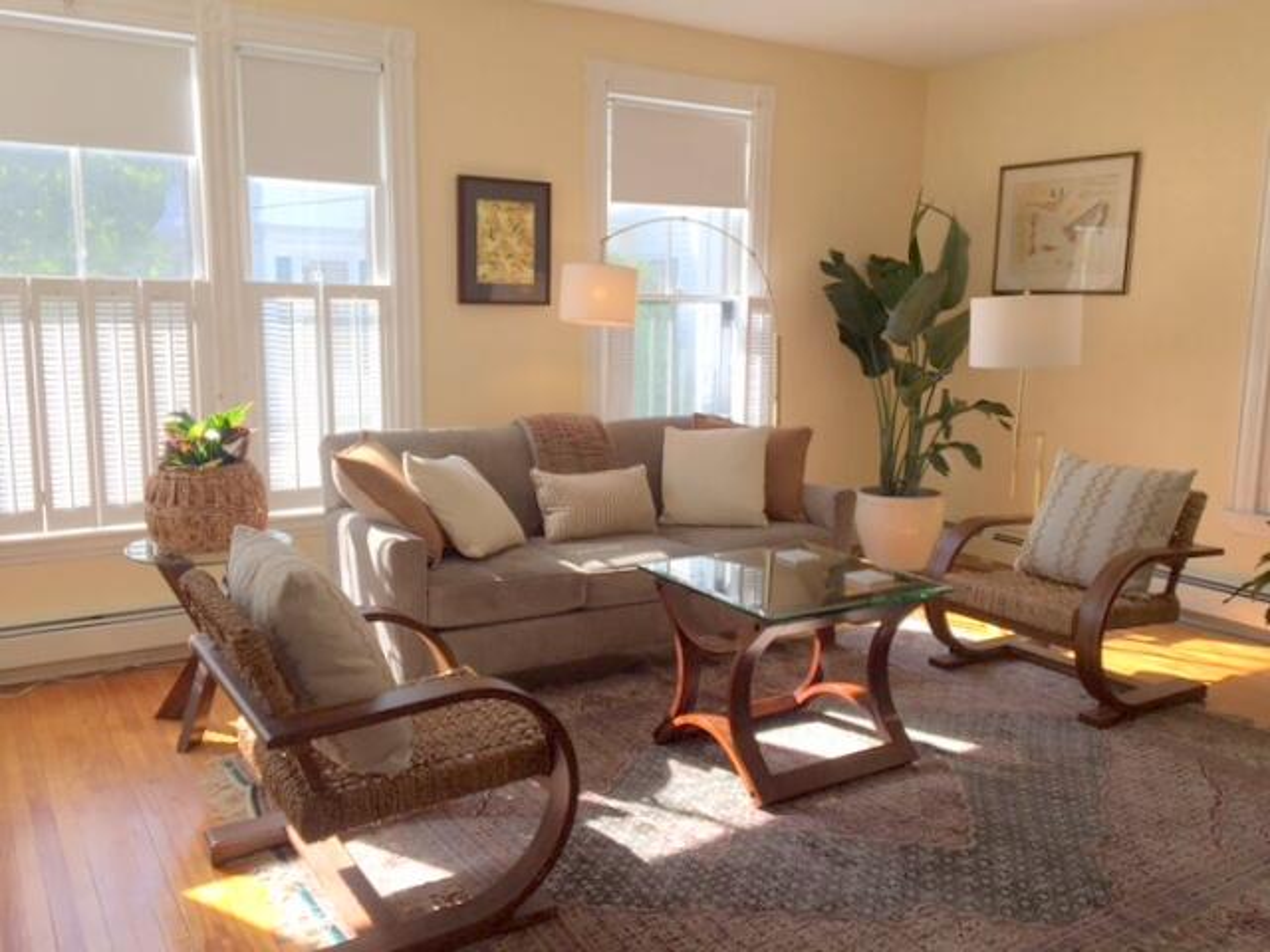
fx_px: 1064
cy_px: 476
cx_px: 635
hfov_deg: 61.7
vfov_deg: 48.2
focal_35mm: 29
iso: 25
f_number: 2.2
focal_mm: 4.15
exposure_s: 1/204
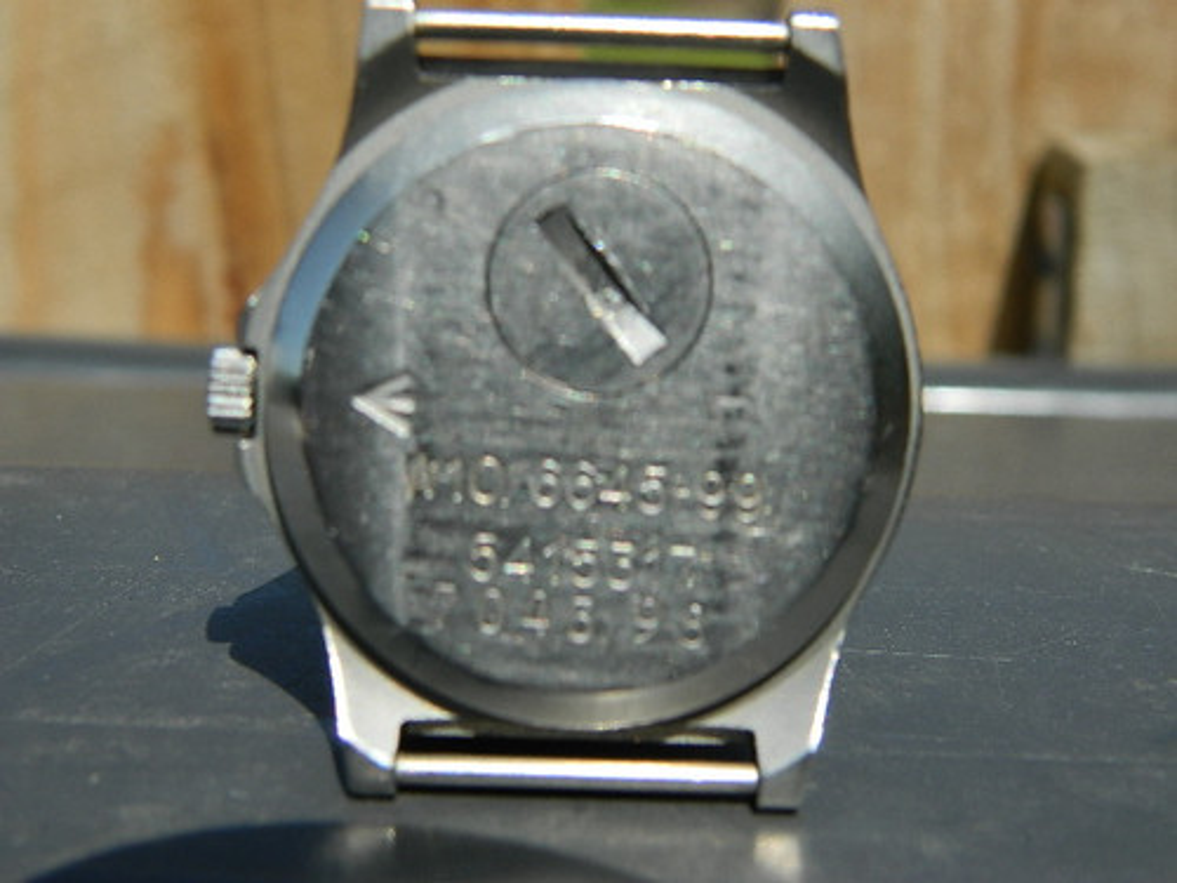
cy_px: 442
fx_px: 3502
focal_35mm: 103
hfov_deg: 19.1
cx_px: 588
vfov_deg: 14.4
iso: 80
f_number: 4.5
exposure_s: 1/800
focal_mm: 18.6
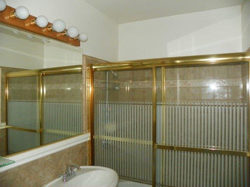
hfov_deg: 67.3
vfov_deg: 53.1
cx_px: 125
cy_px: 94
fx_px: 188
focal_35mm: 26
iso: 200
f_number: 2.8
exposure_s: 1/30
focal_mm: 4.6
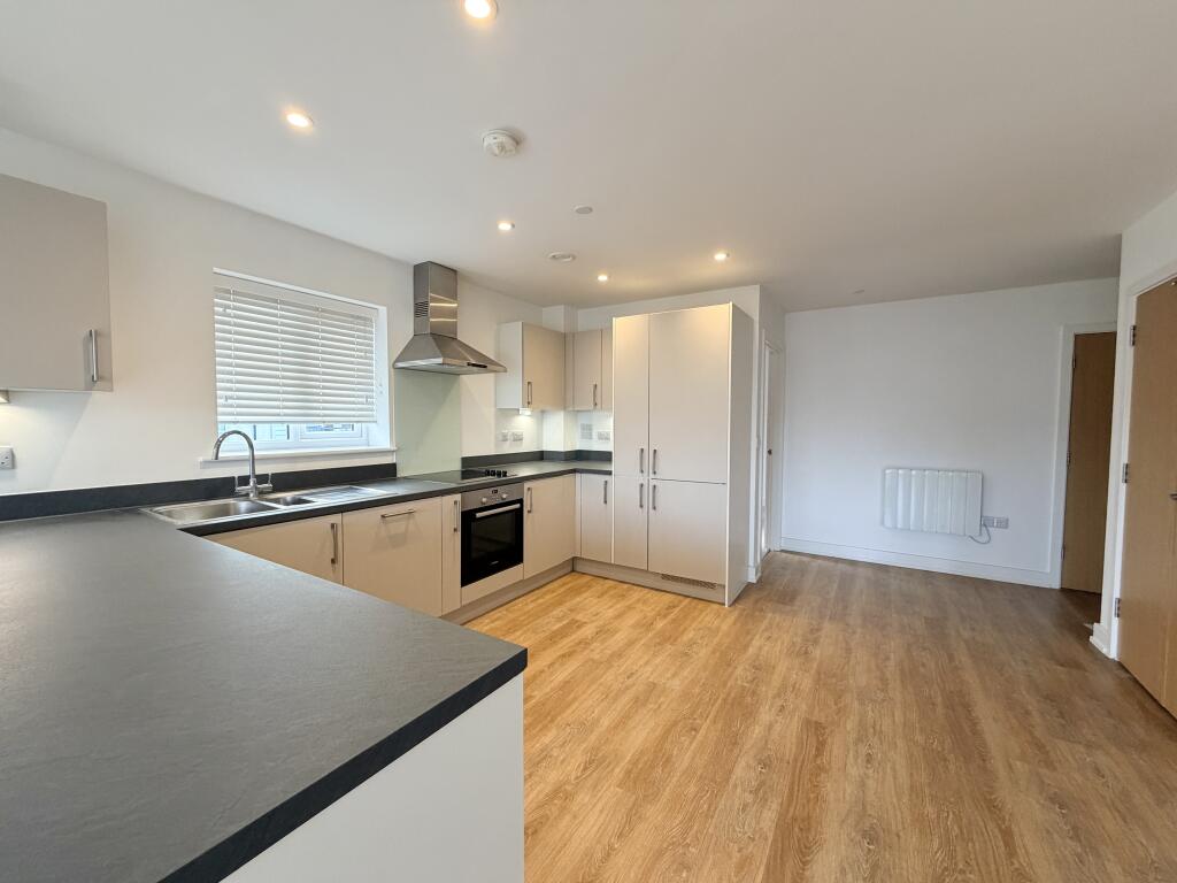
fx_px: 476
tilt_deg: -2.9
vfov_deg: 85.7
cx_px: 588
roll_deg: -0.1
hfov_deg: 102.1
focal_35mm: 14
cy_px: 442
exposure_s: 1/100
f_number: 2.2
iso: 250
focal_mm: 2.22
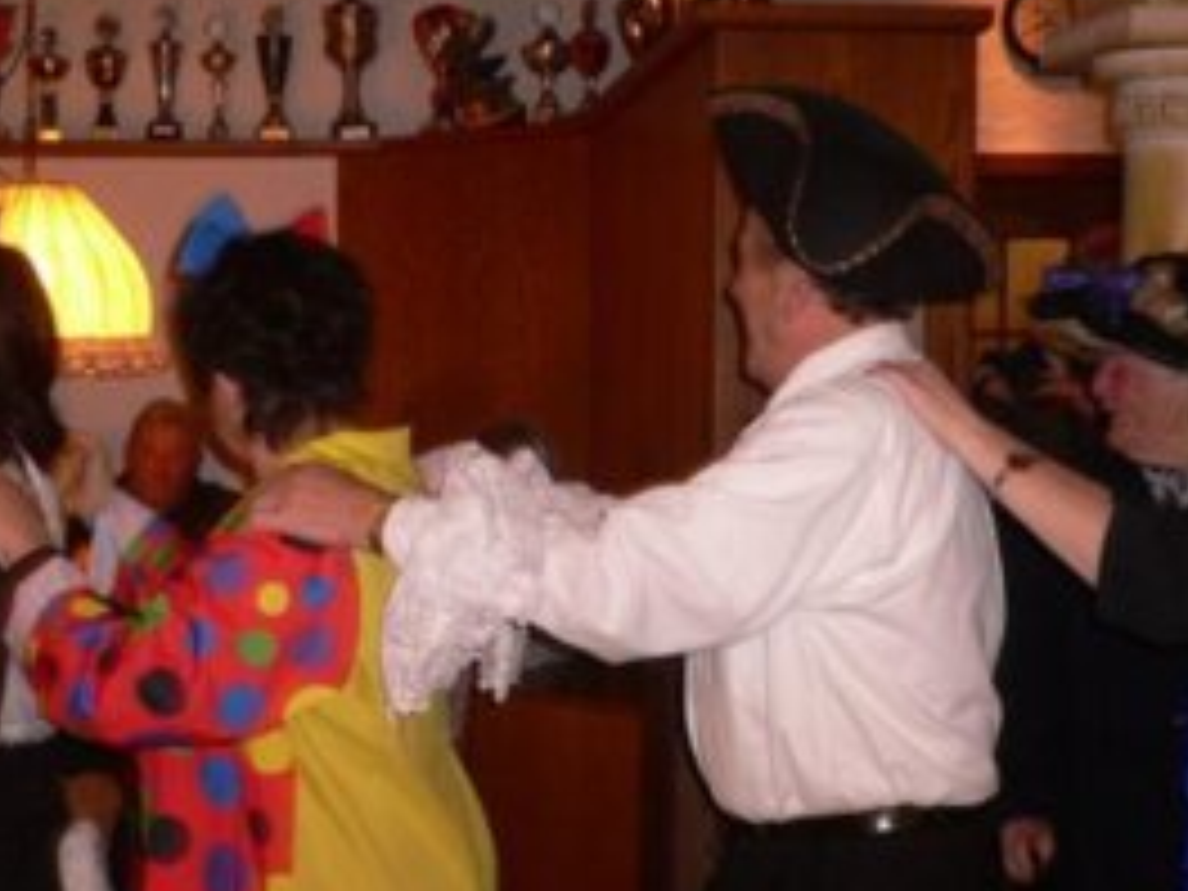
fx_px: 1819
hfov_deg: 36.0
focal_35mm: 53
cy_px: 387
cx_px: 446
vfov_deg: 27.5
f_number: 2.8
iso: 100
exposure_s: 1/8
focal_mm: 5.8
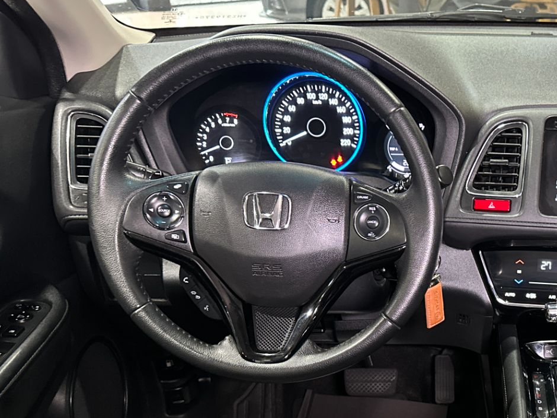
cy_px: 366
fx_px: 788
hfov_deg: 35.6
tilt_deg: -30.0
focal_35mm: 49
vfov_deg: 28.7
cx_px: 540
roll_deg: -2.6
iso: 1000
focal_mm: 6.86
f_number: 1.78
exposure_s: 1/40
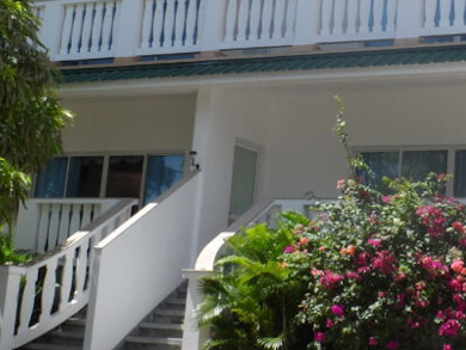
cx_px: 421
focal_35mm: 82
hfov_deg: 23.2
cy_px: 100
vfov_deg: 17.9
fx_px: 1105
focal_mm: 5.3
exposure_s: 1/350
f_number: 4.8
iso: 80
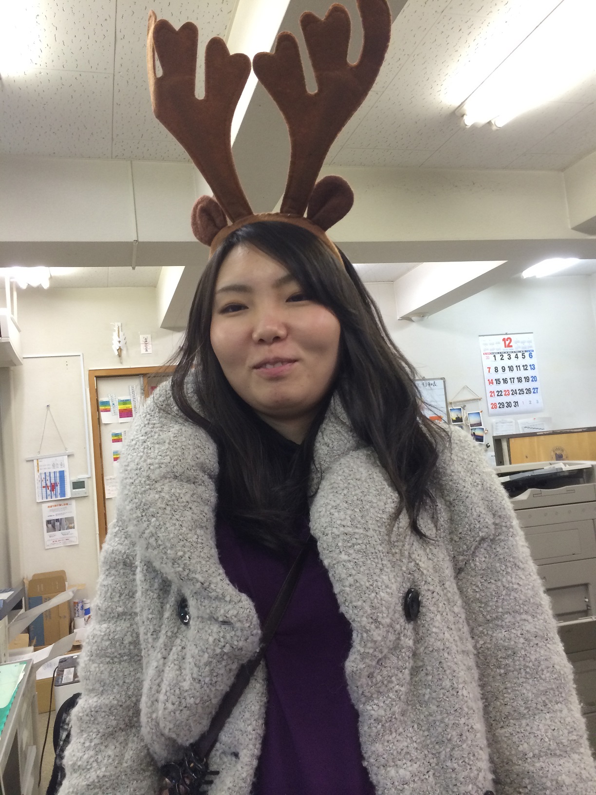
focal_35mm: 30
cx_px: 298
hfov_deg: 46.8
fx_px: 689
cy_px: 398
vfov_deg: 60.0
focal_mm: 4.12
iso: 64
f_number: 2.2
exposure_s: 1/30
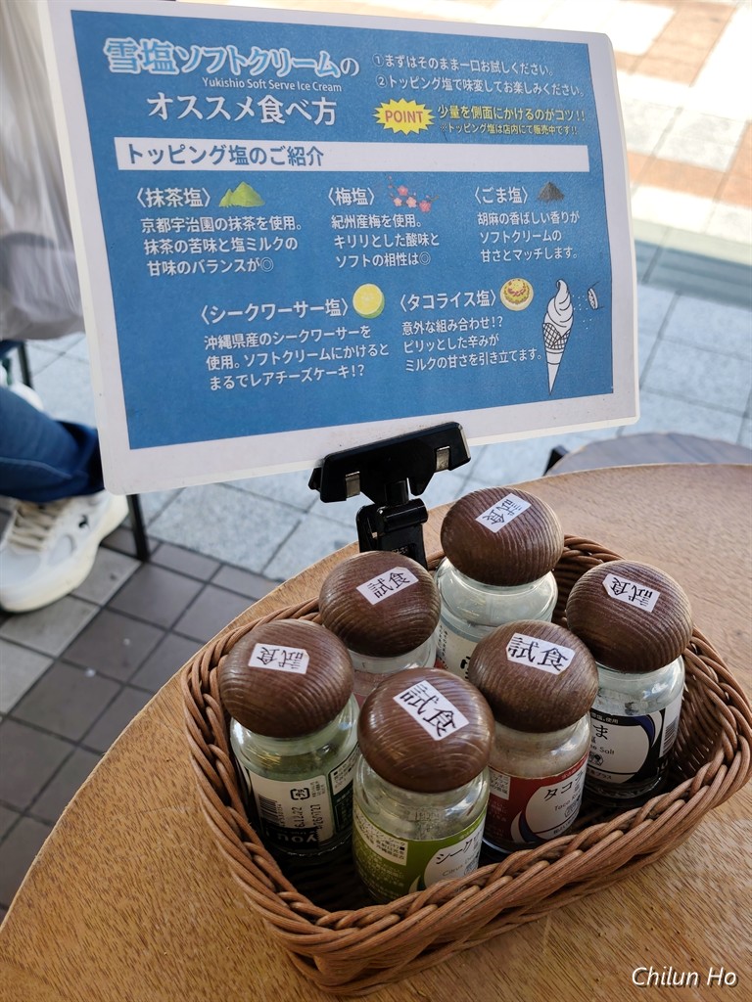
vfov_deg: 52.6
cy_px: 501
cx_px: 376
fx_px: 1014
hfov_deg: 40.7
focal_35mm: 35
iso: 50
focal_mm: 6.07
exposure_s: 1/174
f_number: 1.7
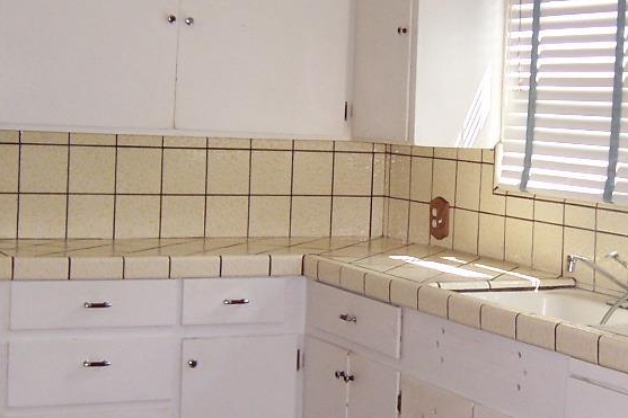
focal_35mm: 74
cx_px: 437
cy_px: 166
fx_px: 1290
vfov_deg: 18.4
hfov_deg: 27.1
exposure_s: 1/60
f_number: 2.8
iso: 140
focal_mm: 5.5
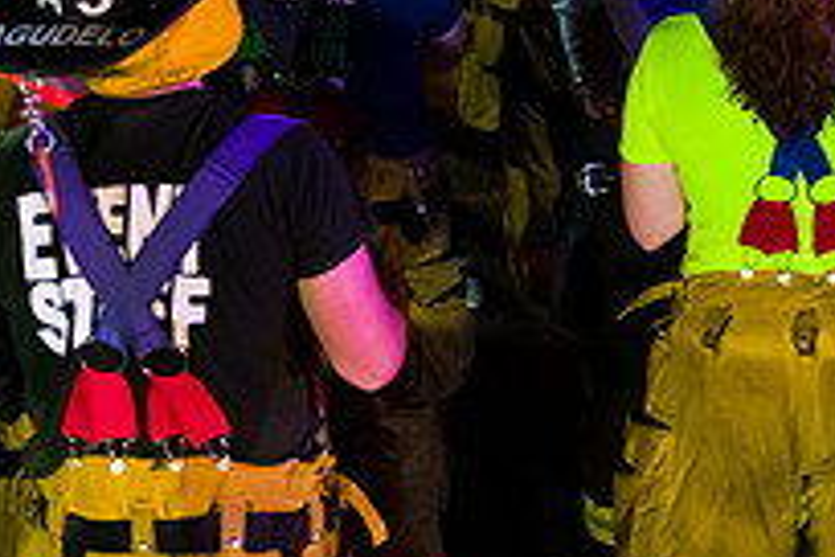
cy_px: -171
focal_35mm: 69
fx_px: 1600
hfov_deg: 27.1
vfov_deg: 18.4
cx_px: 894
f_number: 3.2
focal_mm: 24
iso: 6400
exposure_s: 1/50
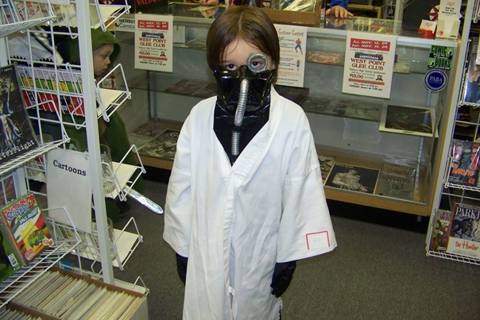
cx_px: 241
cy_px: 144
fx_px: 507
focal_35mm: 38
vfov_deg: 35.0
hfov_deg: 50.7
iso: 200
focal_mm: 5.85
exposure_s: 1/30
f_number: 2.8
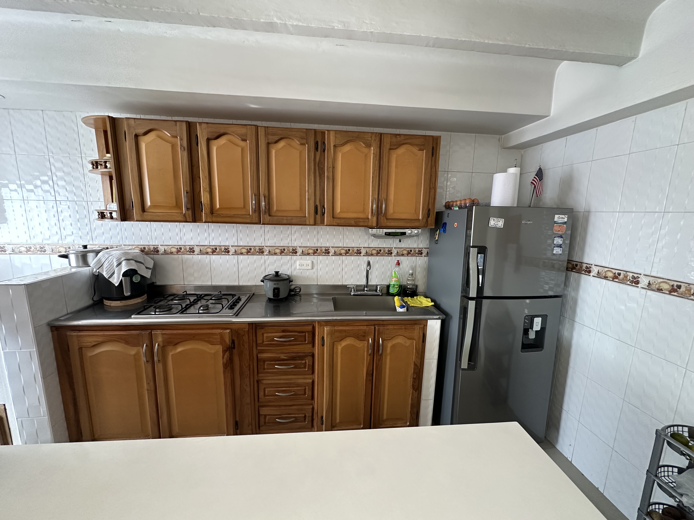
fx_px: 281
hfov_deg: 102.1
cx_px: 347
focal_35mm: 14
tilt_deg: -8.7
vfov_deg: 85.7
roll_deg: -2.2
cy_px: 260
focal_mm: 2.22
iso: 250
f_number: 2.2
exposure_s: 1/99
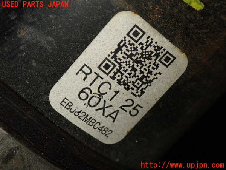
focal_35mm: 82
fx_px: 535
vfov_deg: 18.0
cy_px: 85
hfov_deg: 23.8
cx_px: 113
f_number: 4.3
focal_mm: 14.62
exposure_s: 1/80
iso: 500
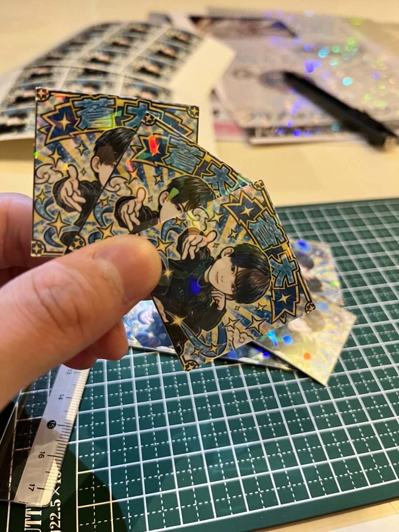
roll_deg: -2.8
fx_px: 400
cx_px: 200
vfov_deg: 67.3
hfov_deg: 53.1
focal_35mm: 26
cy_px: 266
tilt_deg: -44.7
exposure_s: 1/33
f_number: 1.6
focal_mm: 5.1
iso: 400
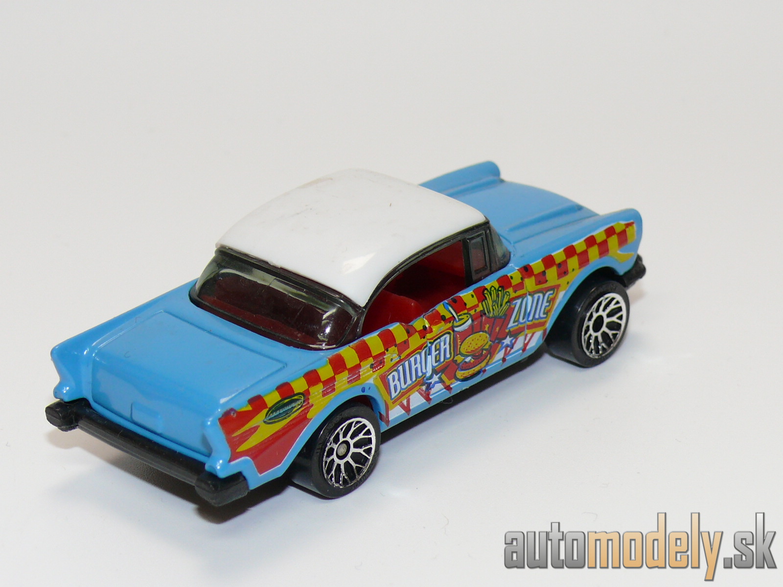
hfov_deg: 17.9
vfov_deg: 13.5
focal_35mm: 110
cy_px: 294
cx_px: 392
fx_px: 2488
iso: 100
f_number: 4
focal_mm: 14
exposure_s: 1/30
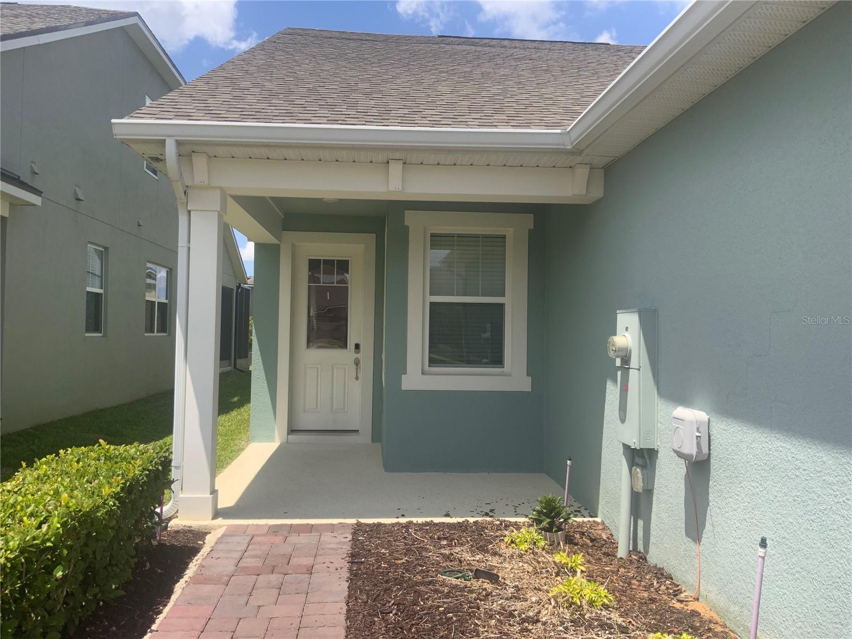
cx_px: 426
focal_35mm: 29
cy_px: 320
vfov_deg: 48.2
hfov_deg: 61.7
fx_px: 714
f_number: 1.8
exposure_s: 1/1675
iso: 16
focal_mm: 3
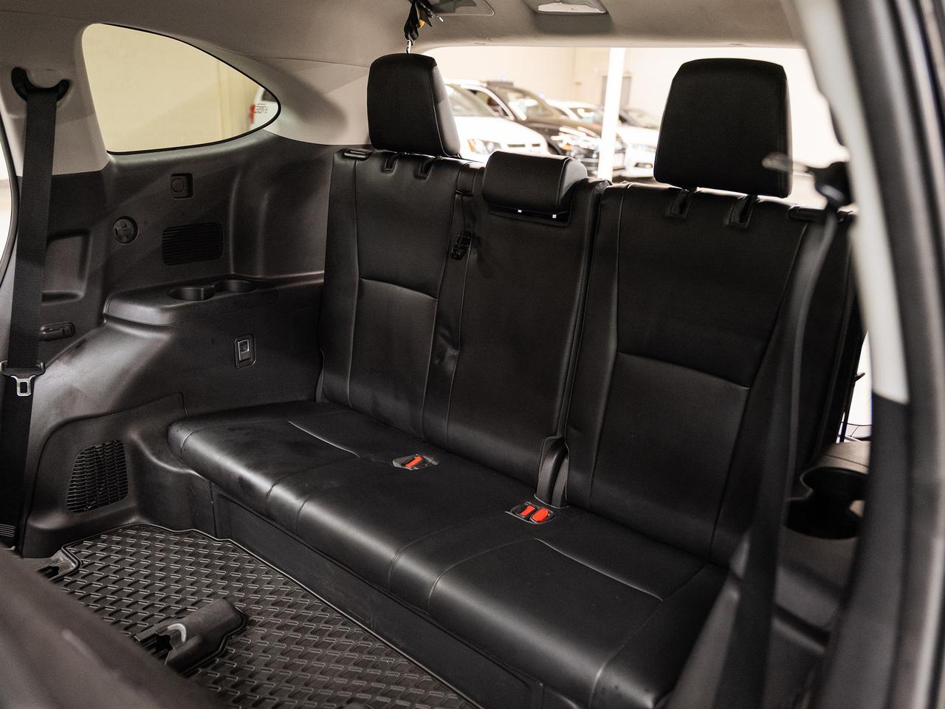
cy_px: 354
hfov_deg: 67.4
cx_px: 472
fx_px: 709
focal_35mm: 26
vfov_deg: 53.1
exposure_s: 1/30
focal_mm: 24
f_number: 2.8
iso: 1000
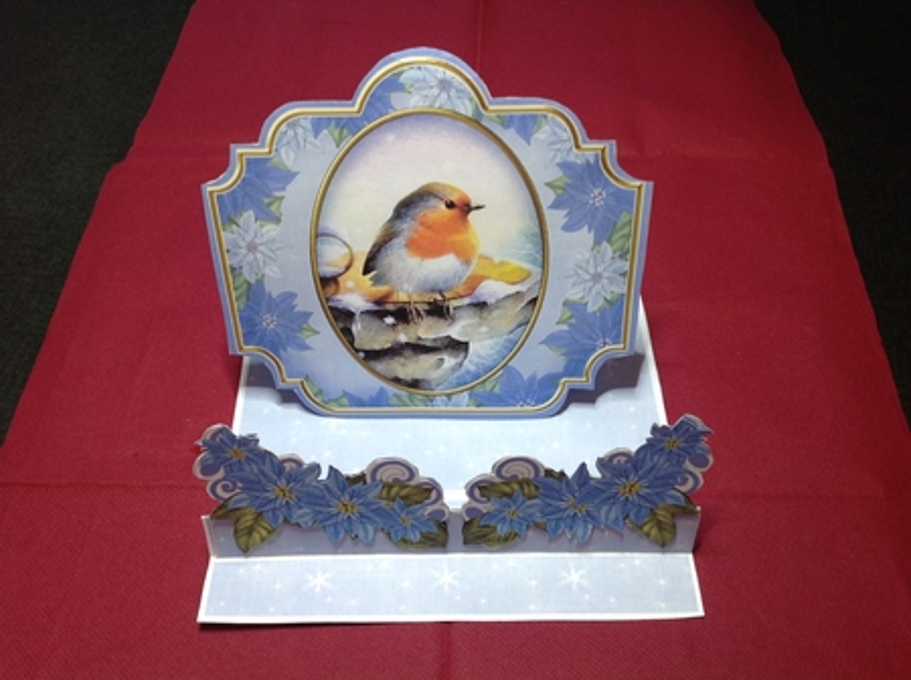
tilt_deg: -51.2
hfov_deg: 52.7
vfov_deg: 40.6
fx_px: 920
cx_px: 456
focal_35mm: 35
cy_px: 340
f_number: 2.4
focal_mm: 4.28
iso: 64
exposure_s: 1/15
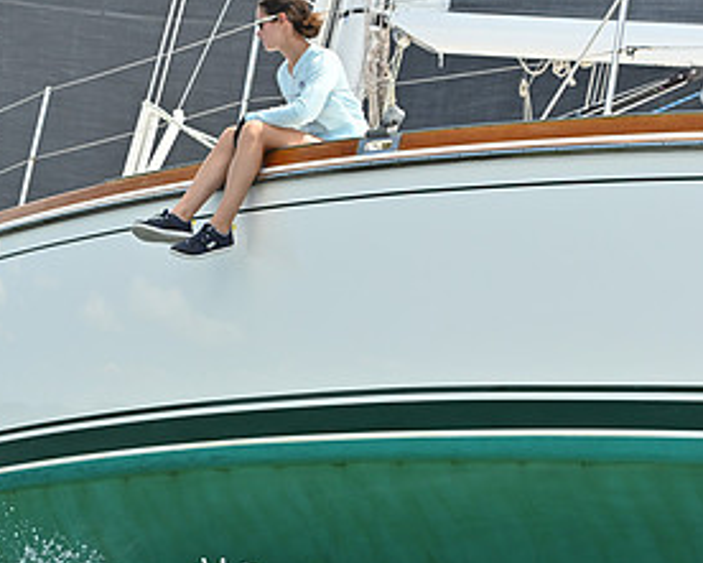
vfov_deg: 11.2
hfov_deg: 13.9
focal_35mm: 138
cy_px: 253
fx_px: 2872
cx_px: 130
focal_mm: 70
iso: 250
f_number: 5
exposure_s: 1/1250
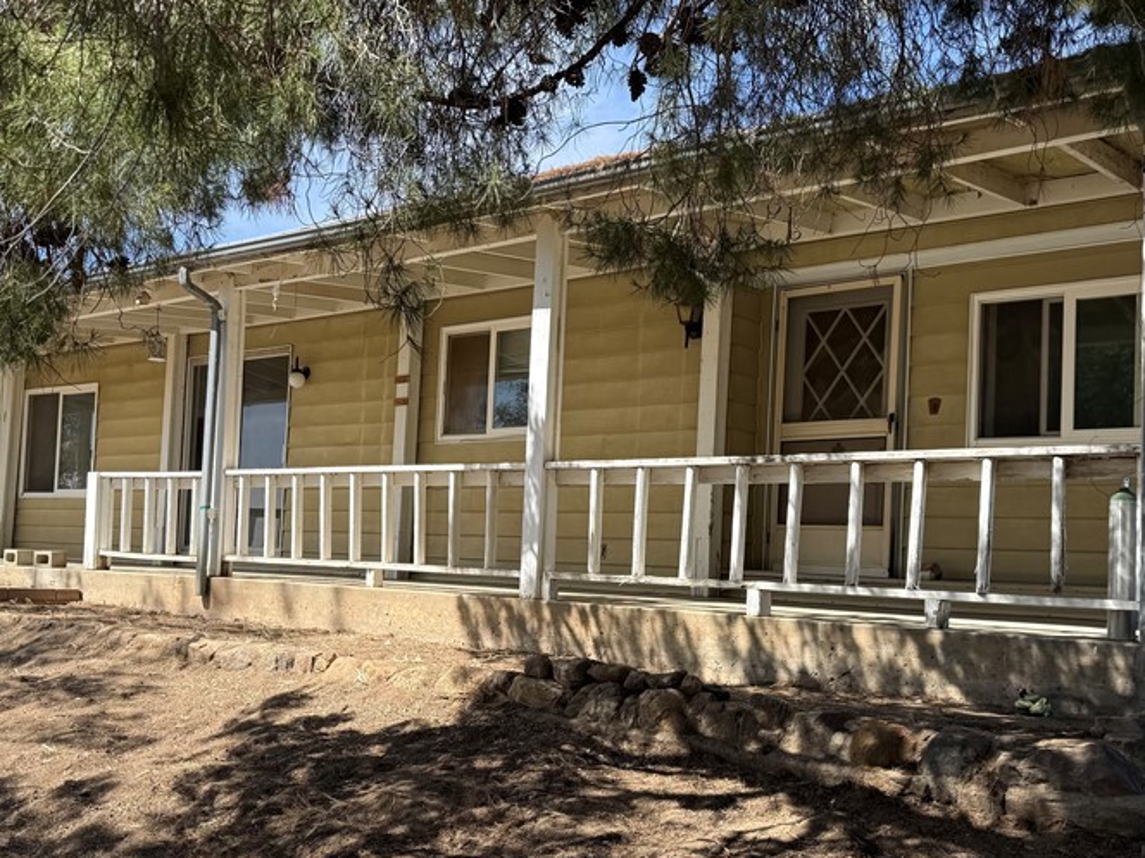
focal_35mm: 37
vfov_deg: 38.5
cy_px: 519
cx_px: 476
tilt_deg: +3.5
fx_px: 1224
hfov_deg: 49.9
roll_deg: -2.5
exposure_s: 1/1949
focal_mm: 6.76
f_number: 1.78
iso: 80
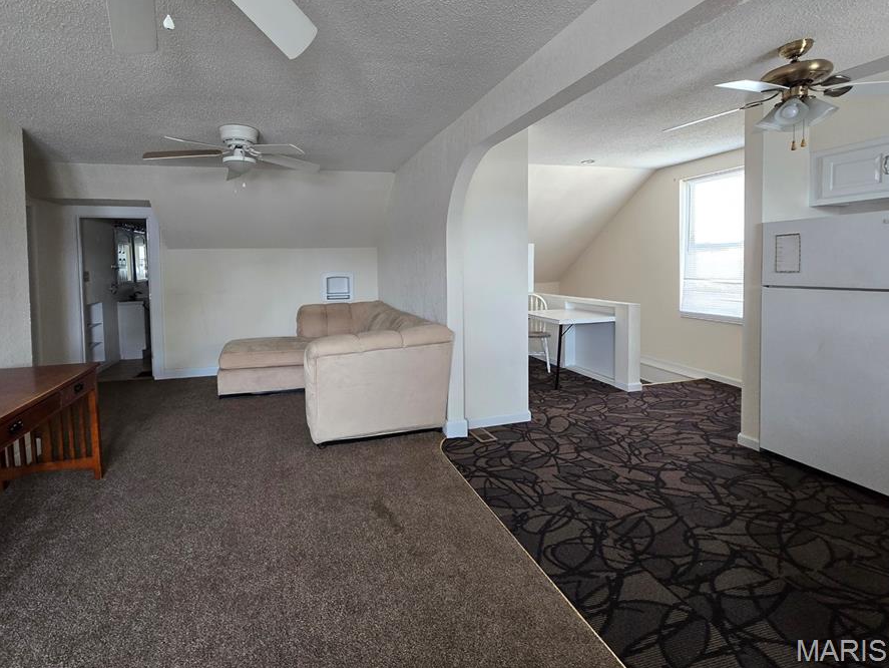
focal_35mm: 15
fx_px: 385
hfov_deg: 97.5
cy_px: 287
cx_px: 384
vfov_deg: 81.3
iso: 250
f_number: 2.2
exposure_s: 1/60
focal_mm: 2.2
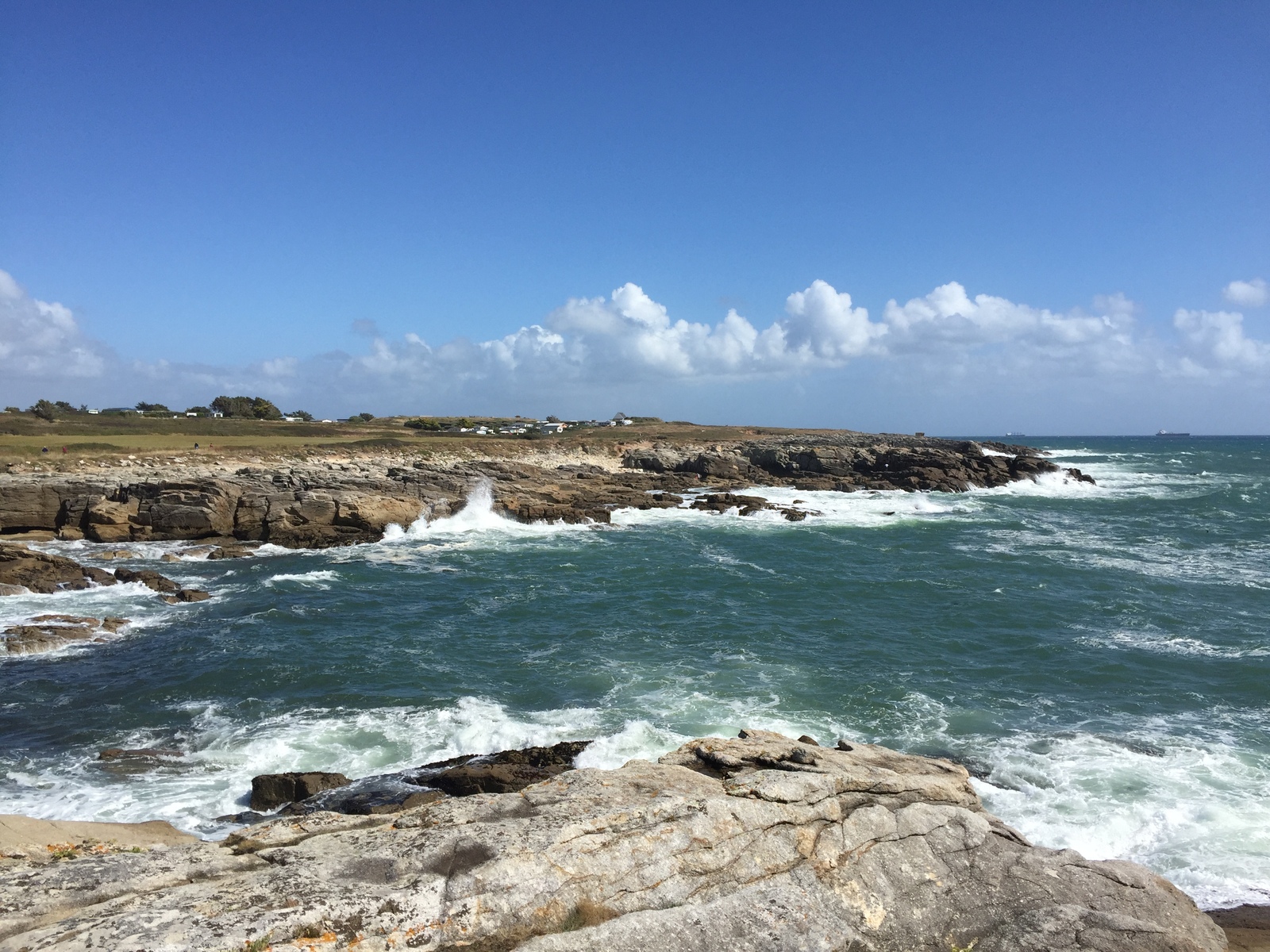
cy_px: 476
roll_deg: +0.0
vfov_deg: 48.2
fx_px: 1064
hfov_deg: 61.7
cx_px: 635
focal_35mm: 29
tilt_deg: -1.6
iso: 32
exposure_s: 1/3049
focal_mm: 4.15
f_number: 2.2
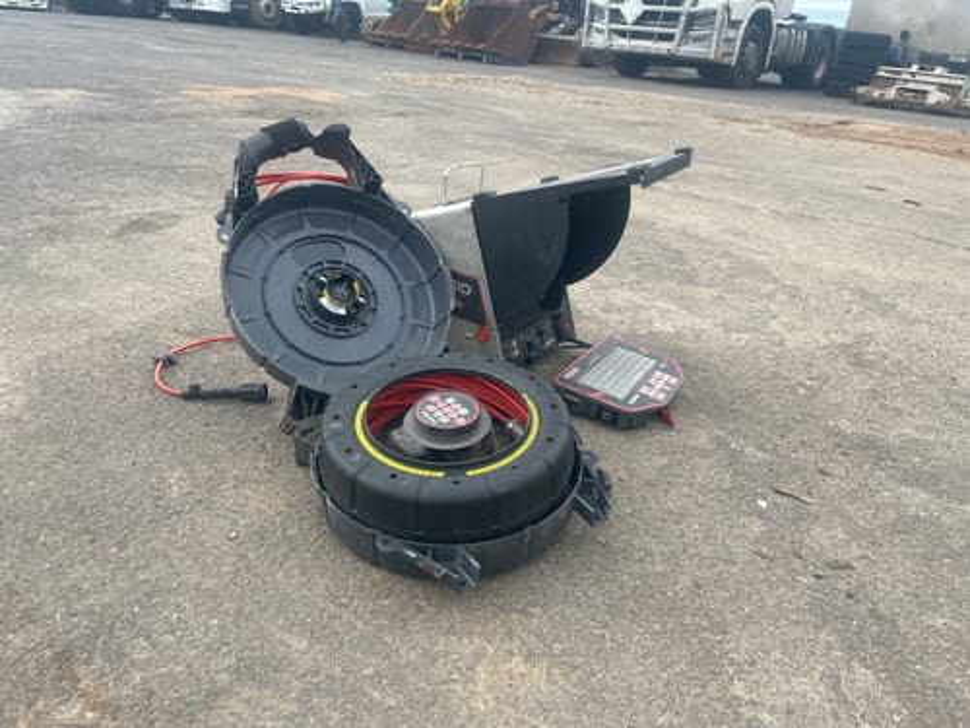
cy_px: 364
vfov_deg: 53.1
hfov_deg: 67.3
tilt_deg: -22.6
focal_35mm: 26
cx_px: 485
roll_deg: -4.7
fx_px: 729
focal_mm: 4.2
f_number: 1.6
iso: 32
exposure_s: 1/1319
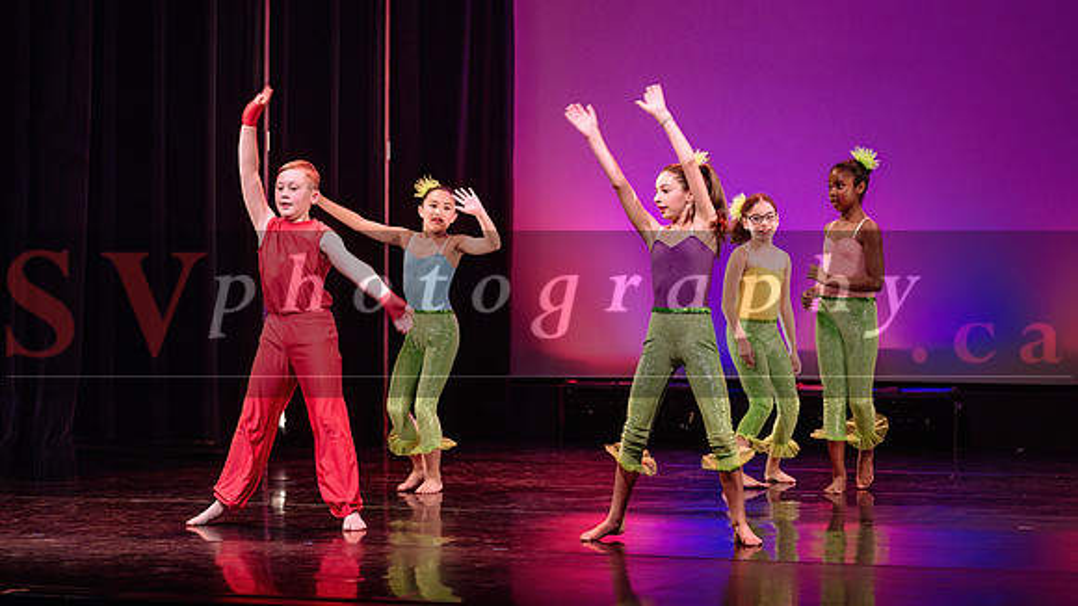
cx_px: 538
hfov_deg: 18.3
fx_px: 3346
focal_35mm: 117
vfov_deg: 10.3
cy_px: 198
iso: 1600
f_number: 2.8
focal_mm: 95
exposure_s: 1/250
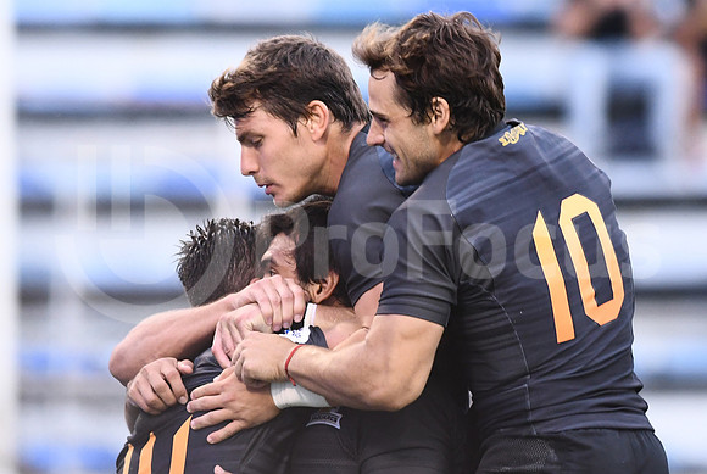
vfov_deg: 3.1
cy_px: 237
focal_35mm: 450
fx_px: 8853
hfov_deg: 4.6
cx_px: 354
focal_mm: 300
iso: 2000
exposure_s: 1/1000
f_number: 2.8
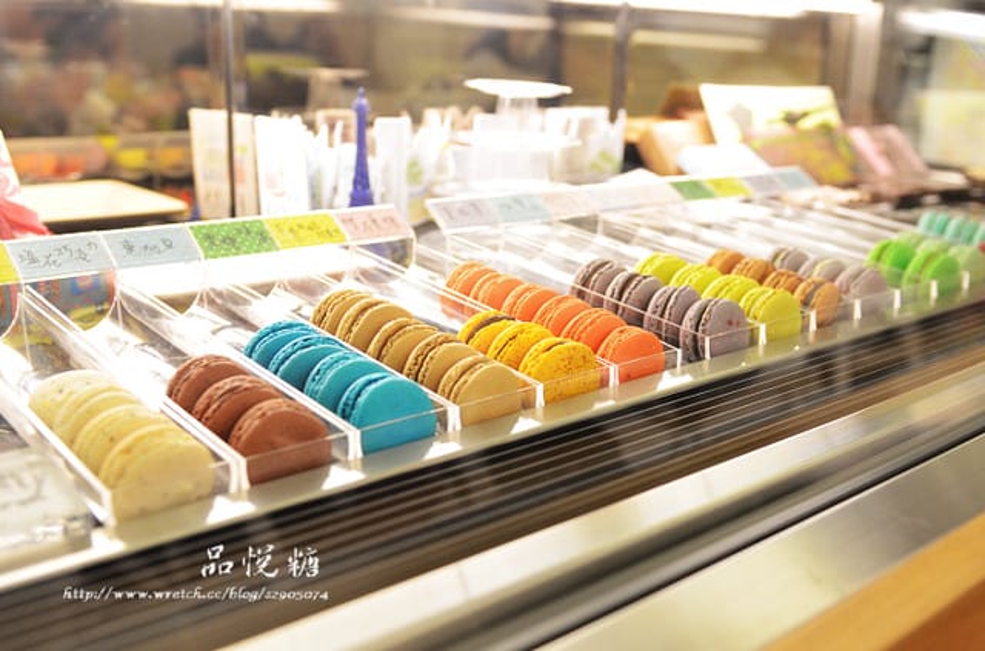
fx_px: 1064
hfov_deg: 49.7
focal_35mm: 39
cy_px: 326
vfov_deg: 34.0
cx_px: 492
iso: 1000
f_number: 3.5
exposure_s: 1/80
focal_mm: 26
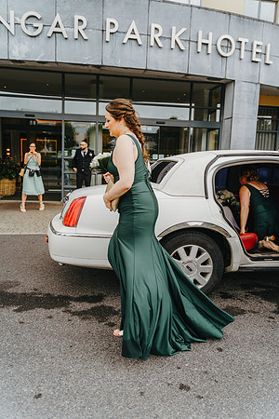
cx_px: 140
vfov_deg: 65.5
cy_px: 210
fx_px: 325
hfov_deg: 46.4
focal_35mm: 28
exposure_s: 1/320
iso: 125
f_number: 2.8
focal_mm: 28
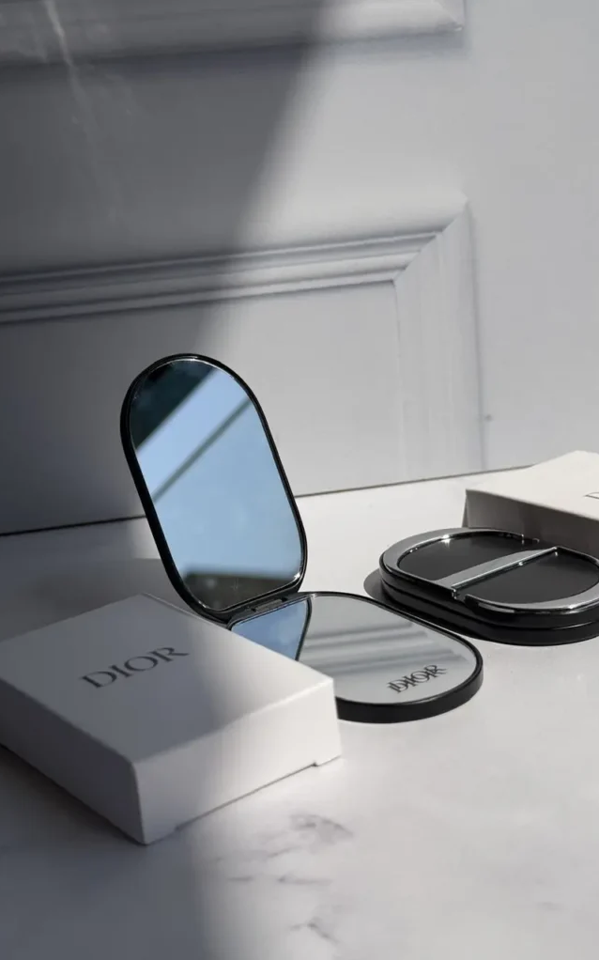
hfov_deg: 25.3
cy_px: 480
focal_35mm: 51
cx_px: 330
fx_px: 1333
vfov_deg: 39.6
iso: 64
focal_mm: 6.76
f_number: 1.78
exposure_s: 1/11364
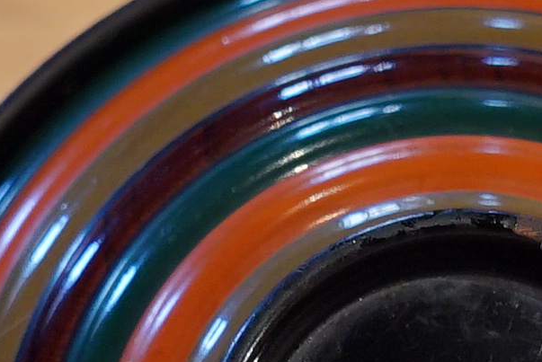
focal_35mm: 197
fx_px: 2968
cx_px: 371
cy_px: 394
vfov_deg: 6.9
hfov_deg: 10.4
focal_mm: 28
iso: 1000
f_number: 5.6
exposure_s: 1/60
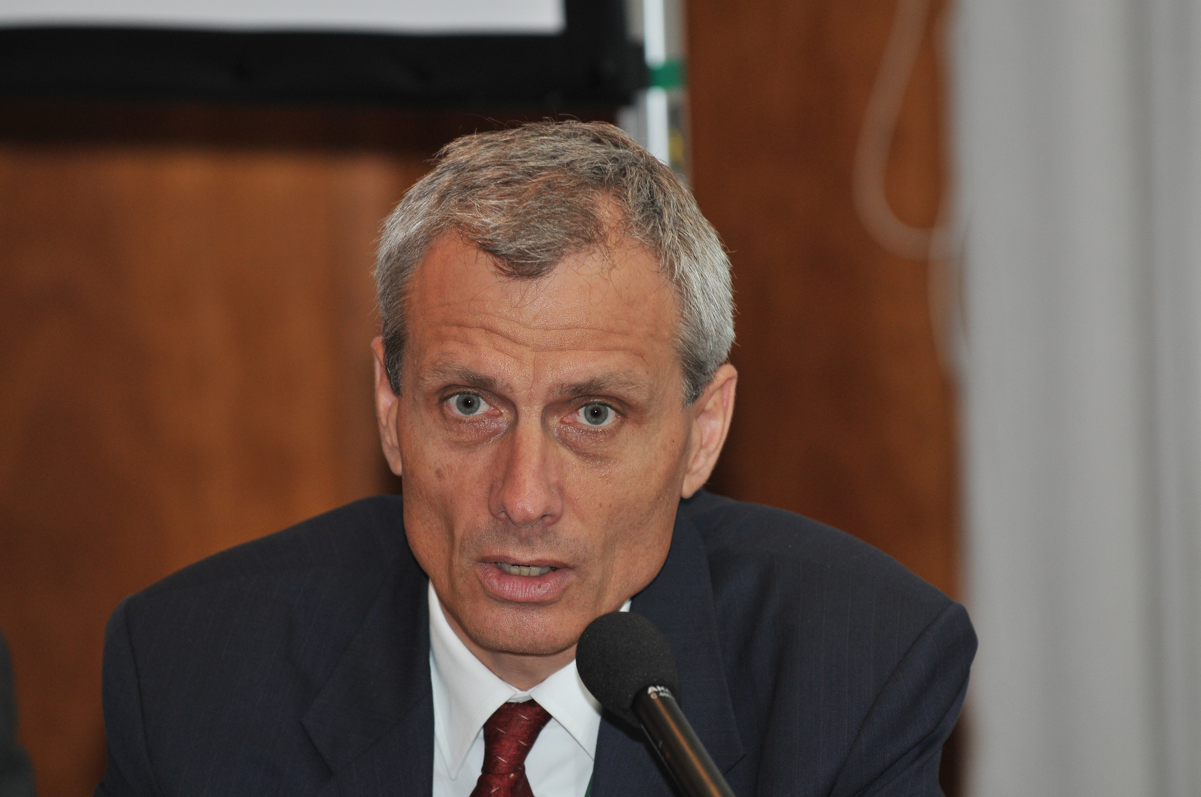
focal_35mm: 300
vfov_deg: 4.6
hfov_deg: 6.9
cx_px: 600
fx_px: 9996
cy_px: 398
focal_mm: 200
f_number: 3.5
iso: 400
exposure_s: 1/160
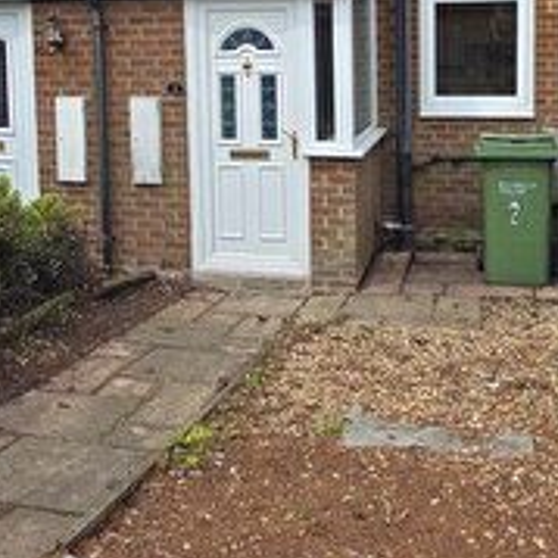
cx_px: 256
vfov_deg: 36.2
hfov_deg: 37.5
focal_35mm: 45
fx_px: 821
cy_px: 108
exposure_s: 1/1457
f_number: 2.2
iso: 50
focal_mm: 2.2
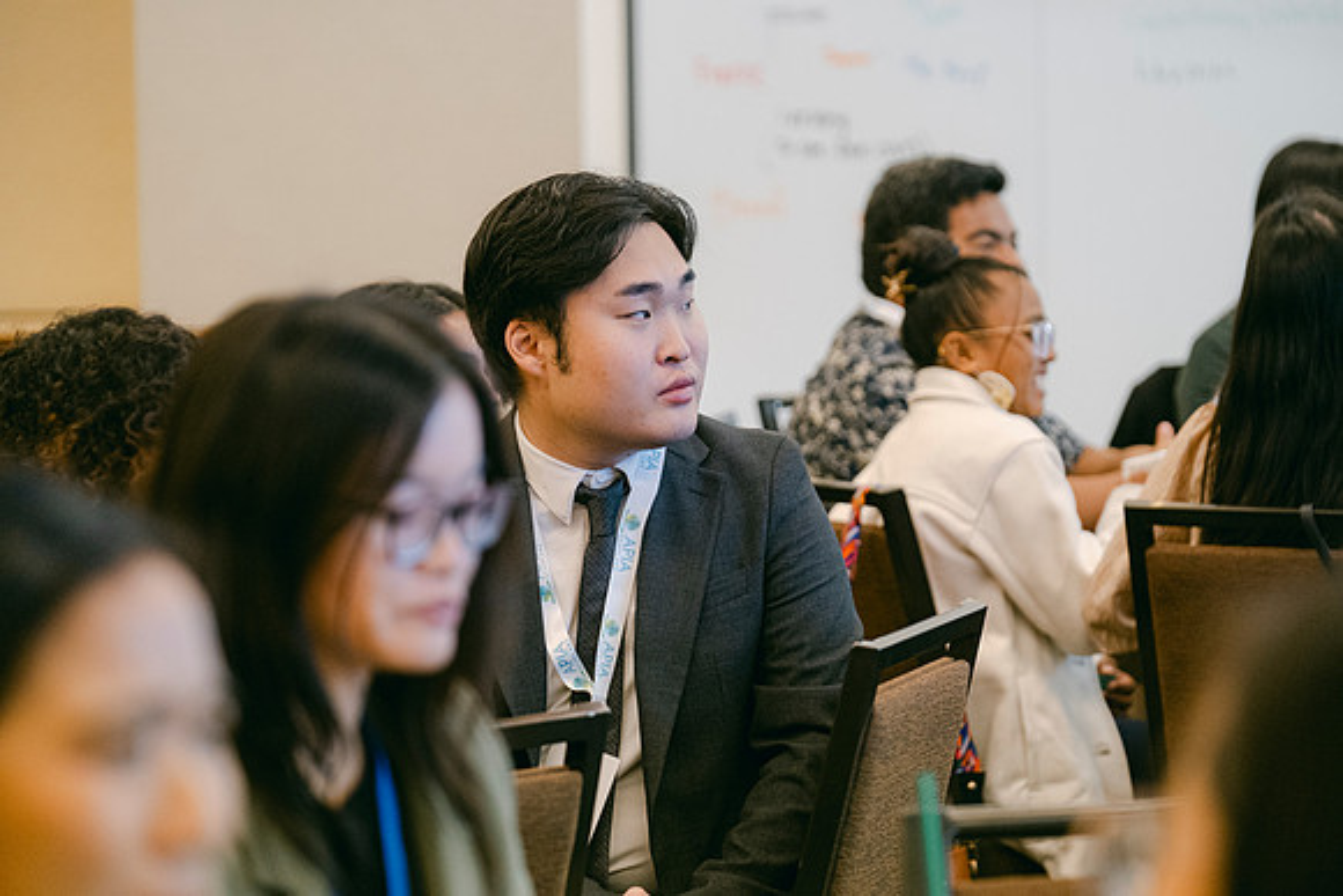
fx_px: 5298
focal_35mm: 142
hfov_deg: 14.4
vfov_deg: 9.7
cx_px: 672
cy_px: 448
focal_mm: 94.5
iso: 2500
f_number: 2.8
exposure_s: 1/125
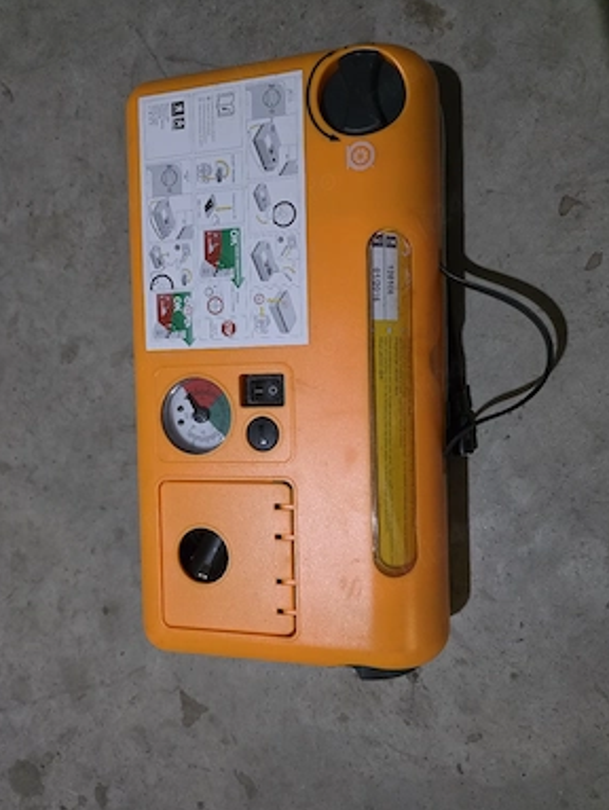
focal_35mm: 24
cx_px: 311
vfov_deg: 71.5
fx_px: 562
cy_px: 412
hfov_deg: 56.9
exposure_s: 1/101
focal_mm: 6.3
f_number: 1.7
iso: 1250
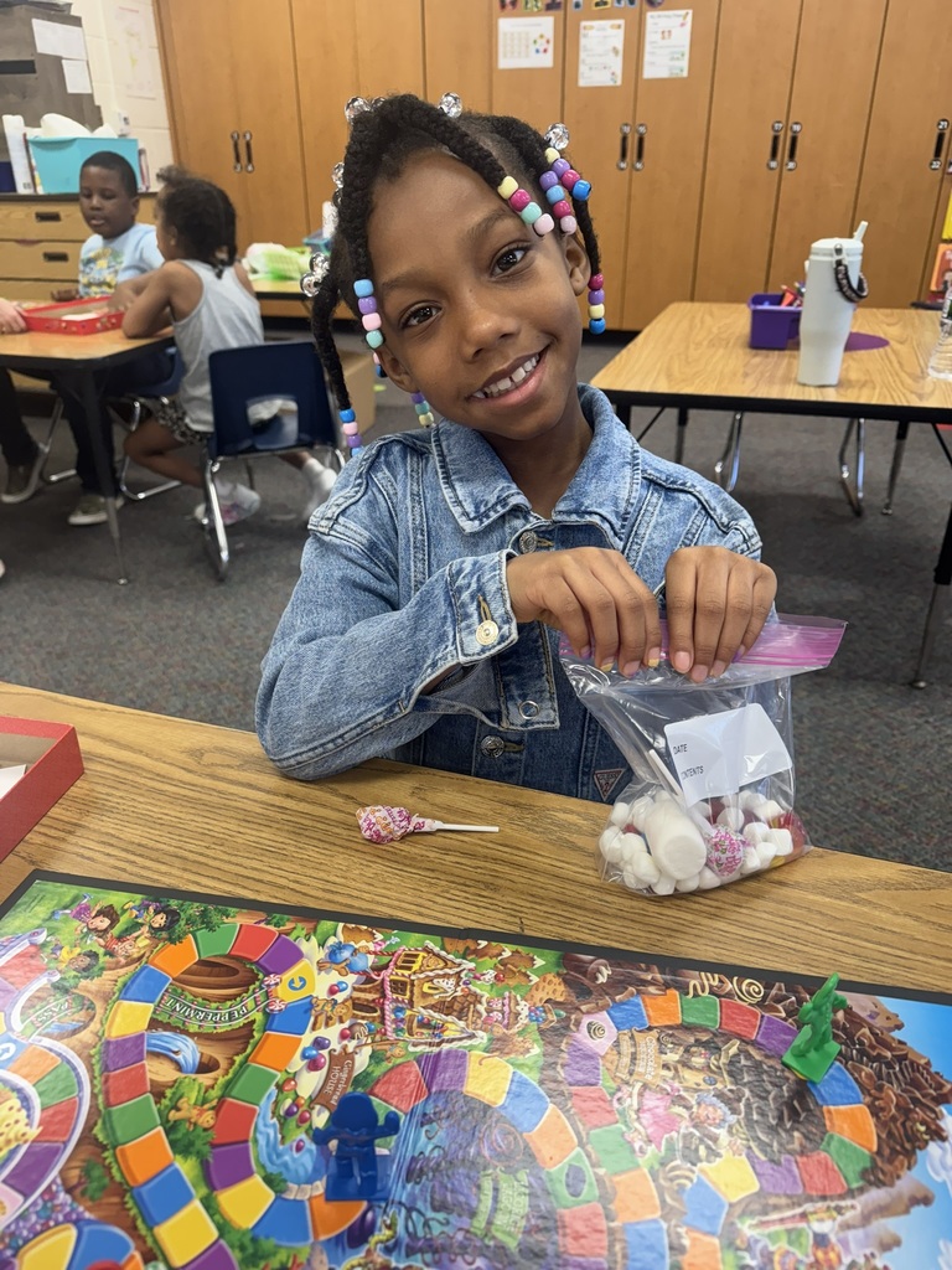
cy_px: 635
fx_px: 880
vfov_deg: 71.6
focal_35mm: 24
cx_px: 476
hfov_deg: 56.8
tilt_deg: -26.5
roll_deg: +0.3
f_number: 1.78
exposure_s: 1/120
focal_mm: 6.76
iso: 200
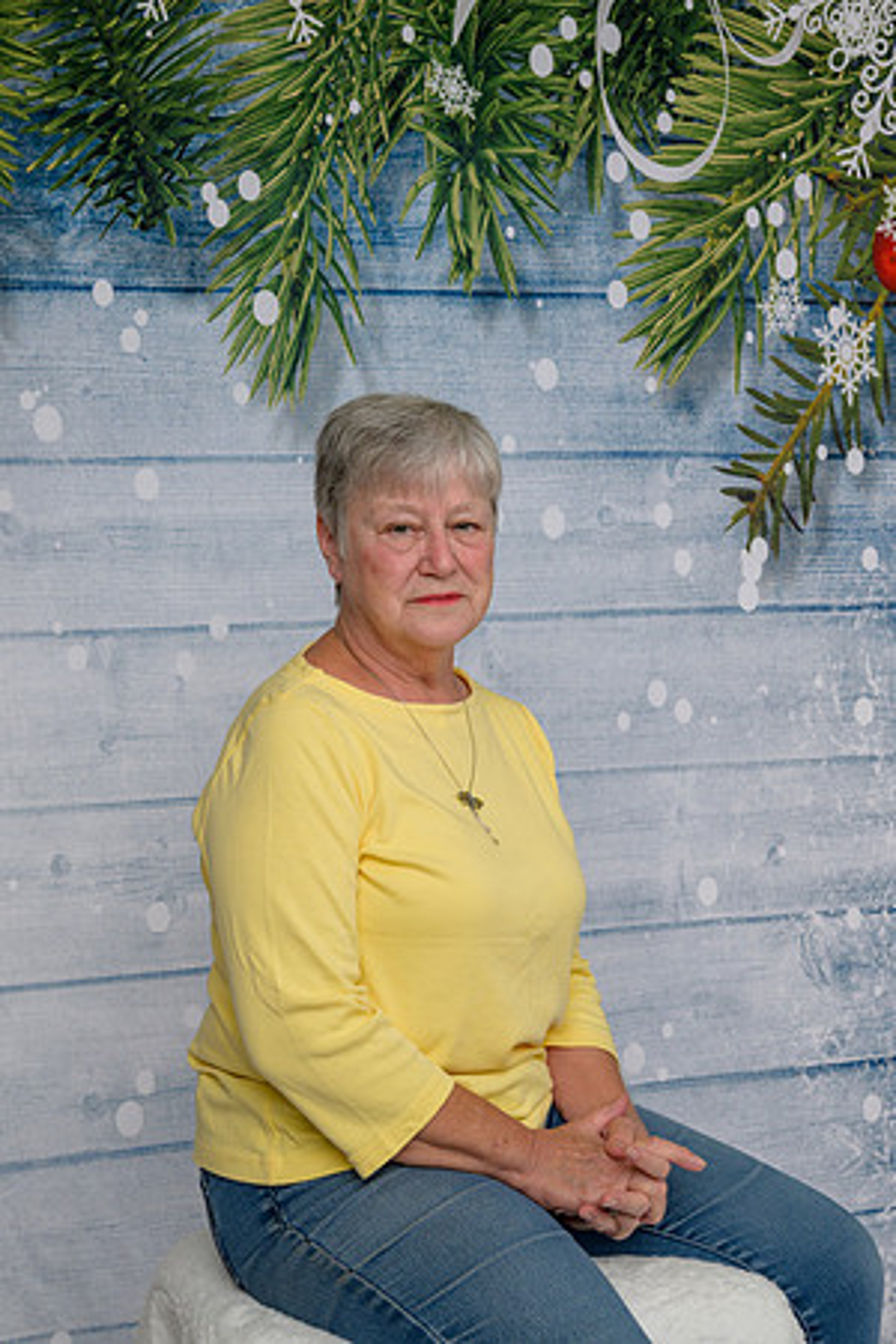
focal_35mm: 48
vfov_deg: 41.1
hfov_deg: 28.1
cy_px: 672
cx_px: 448
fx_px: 1792
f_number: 10
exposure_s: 1/125
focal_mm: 48
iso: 400
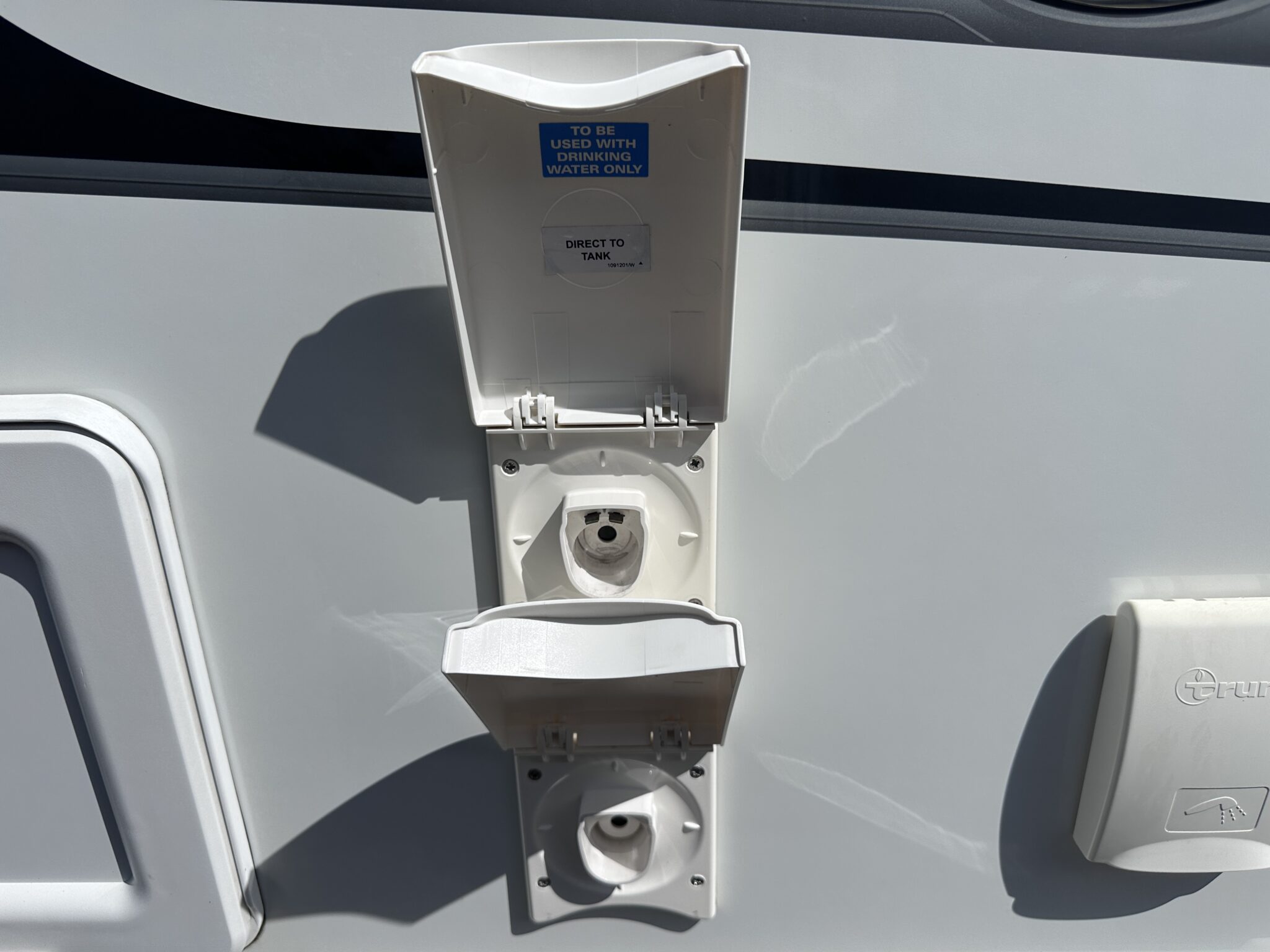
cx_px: 635
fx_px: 881
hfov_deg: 71.6
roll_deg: +1.3
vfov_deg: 56.8
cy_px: 476
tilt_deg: -20.1
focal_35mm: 24
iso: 80
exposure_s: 1/15625
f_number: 1.78
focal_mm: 6.86
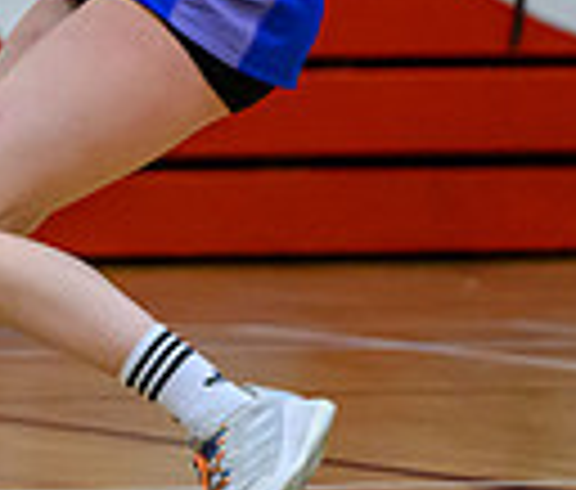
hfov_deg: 1.7
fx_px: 19740
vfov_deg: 1.4
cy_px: -395
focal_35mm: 1129
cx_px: -871
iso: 5000
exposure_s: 1/1000
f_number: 3.5
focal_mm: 200
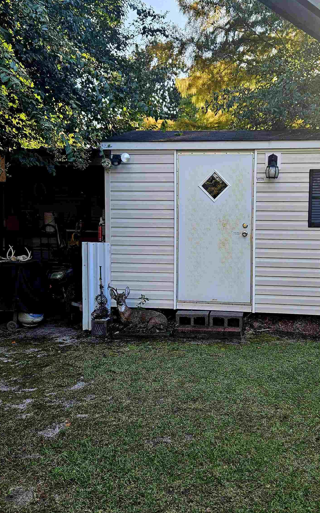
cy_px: 256
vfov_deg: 58.2
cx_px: 203
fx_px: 461
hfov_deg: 38.0
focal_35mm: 33
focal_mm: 5.4
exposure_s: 1/120
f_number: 1.8
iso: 25
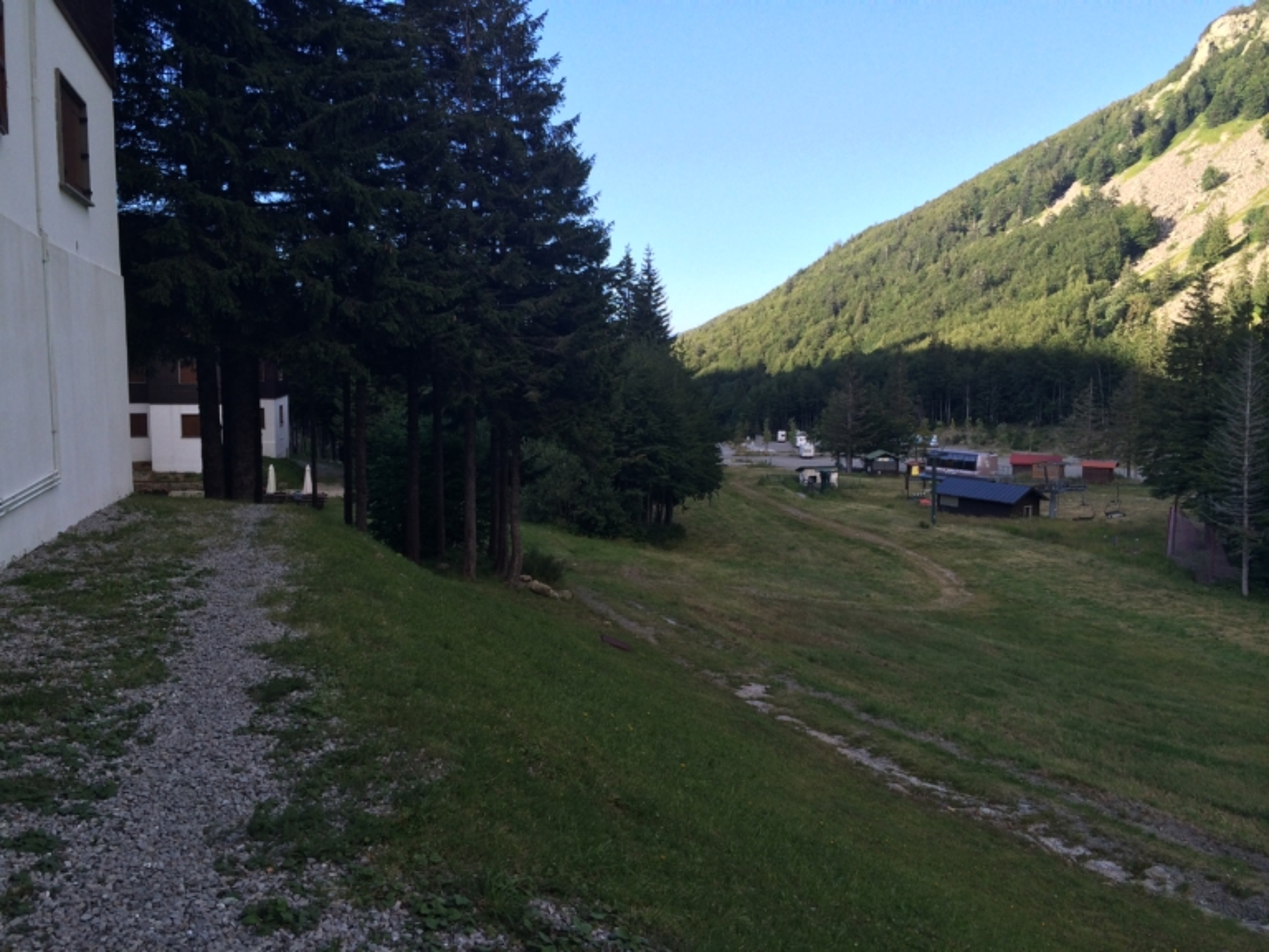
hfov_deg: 60.0
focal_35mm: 30
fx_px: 1100
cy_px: 476
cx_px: 634
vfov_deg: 46.8
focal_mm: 4.12
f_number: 2.2
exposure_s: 1/466
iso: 32
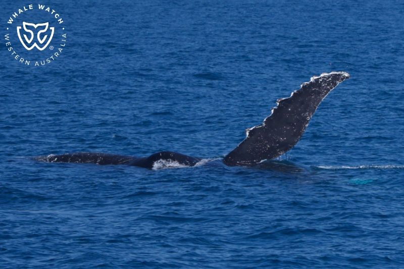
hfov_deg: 10.3
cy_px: 134
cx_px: 202
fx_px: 2244
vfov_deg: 6.9
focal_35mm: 200
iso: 1000
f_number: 8
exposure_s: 1/3200
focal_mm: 200
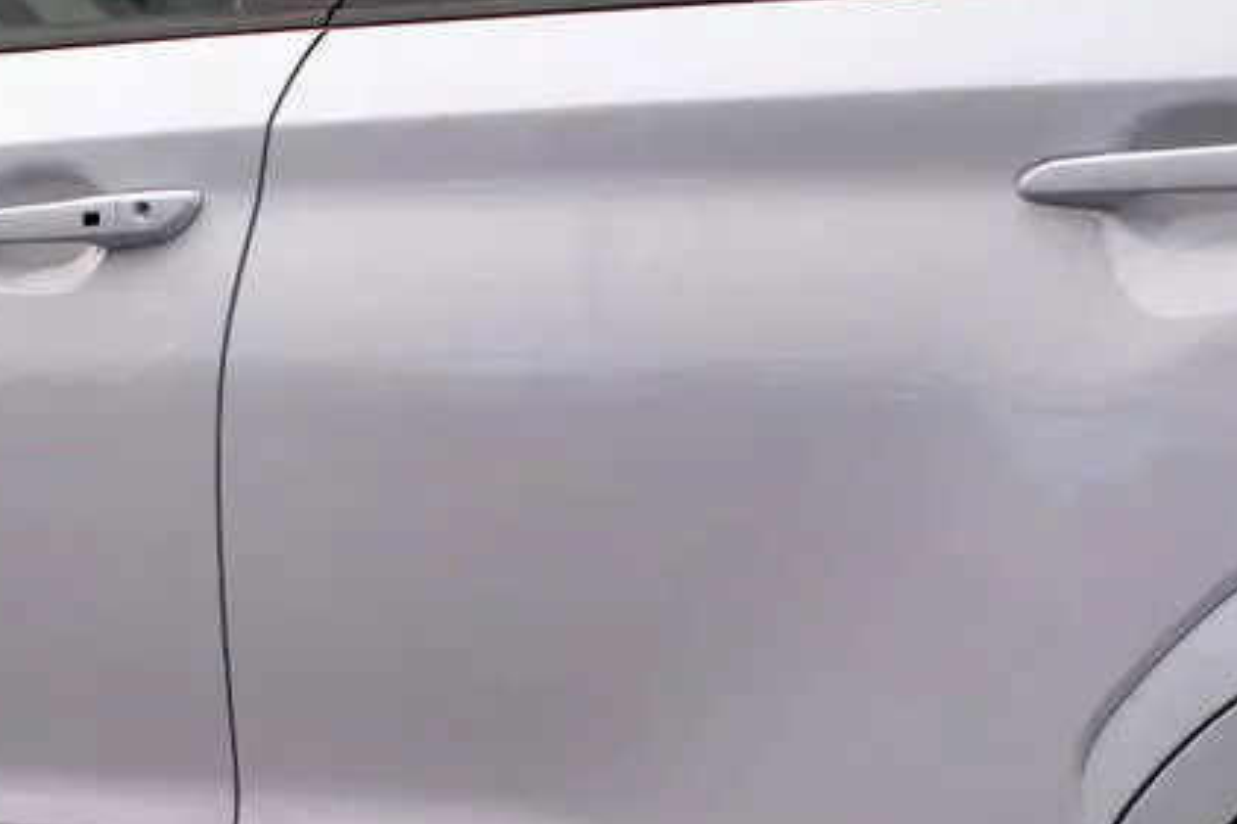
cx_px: 296
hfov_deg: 24.2
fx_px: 2851
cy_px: 852
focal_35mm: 83
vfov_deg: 16.1
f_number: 2.8
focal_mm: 35
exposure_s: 1/100
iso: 1000
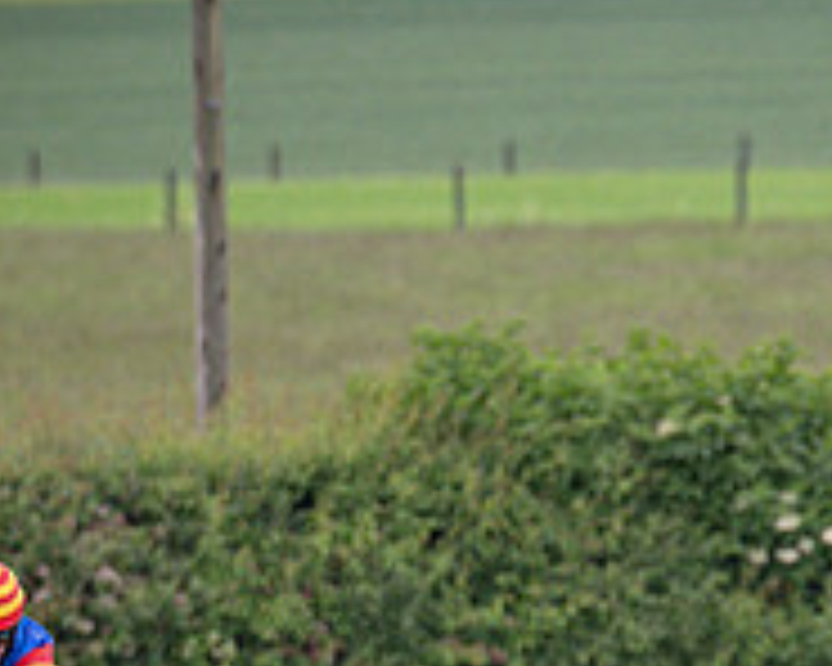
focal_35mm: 1196
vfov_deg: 1.3
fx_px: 29450
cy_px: 865
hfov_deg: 1.6
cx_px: 903
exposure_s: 1/1600
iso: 400
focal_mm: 200
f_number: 4
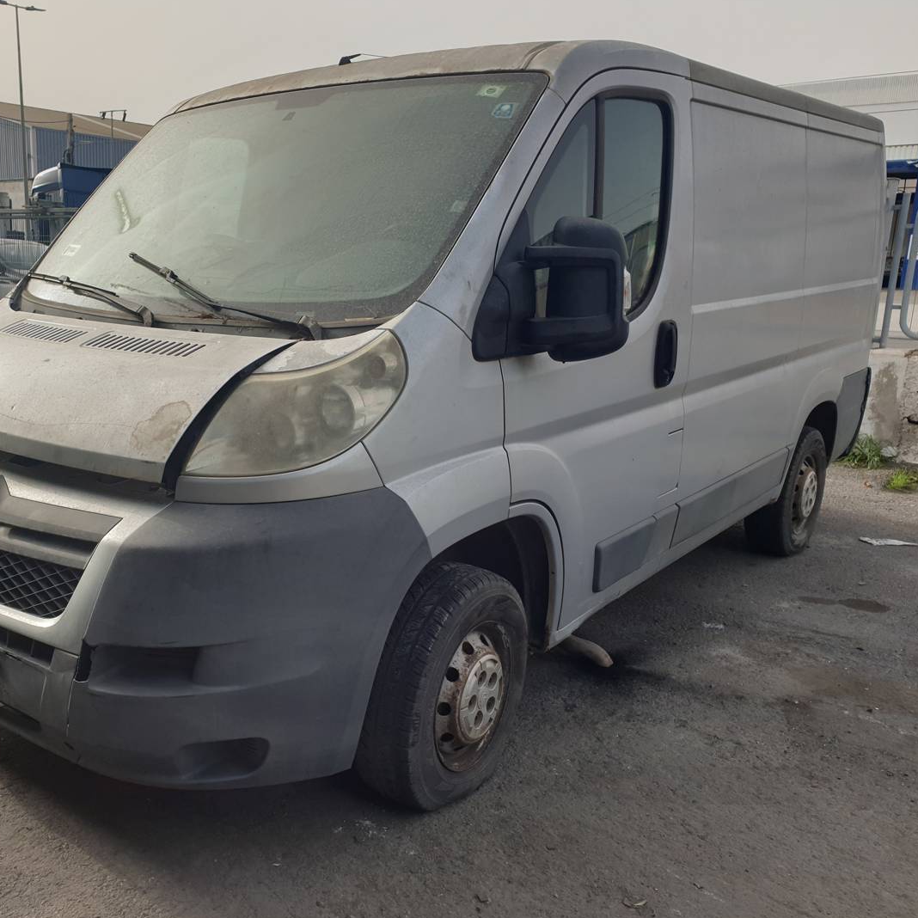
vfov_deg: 52.5
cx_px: 344
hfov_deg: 52.0
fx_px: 930
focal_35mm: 31
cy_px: 458
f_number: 2.4
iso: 50
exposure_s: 1/1019
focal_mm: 4.3
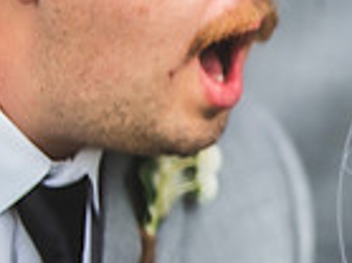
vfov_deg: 3.5
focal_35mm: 421
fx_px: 4277
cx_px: 724
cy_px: -4
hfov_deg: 4.6
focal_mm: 105
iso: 200
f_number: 2.8
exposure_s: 1/400
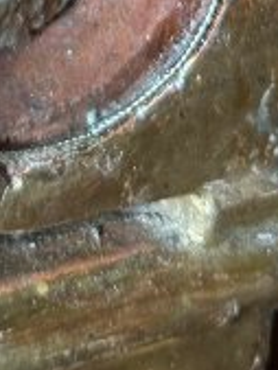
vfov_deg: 10.0
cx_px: -35
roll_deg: -1.2
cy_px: -550
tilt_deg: -21.6
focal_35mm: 170
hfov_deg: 8.7
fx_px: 1818
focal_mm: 6.76
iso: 200
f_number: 1.78
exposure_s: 1/119
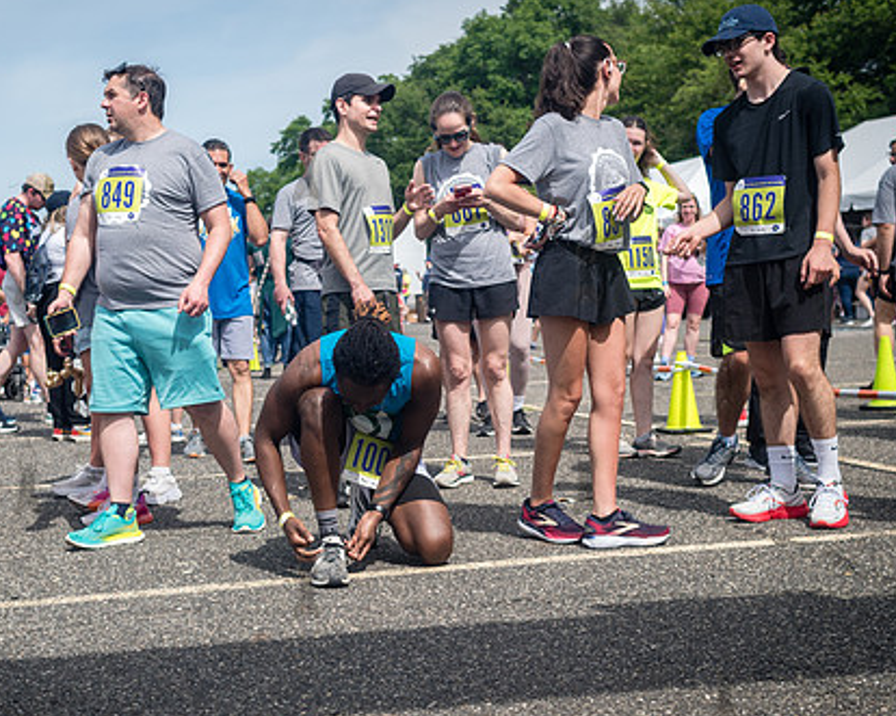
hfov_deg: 33.5
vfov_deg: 27.1
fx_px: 1485
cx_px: 362
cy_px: 417
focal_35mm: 56
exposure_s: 1/1600
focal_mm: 35
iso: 200
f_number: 4
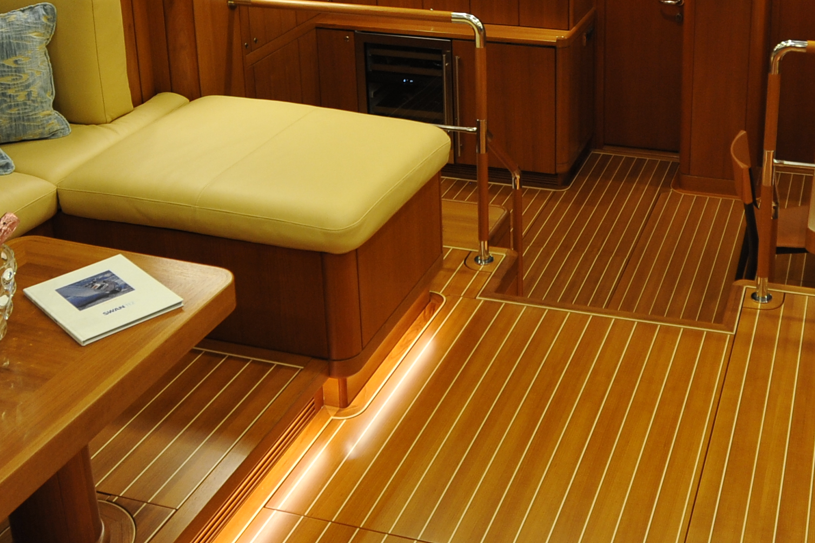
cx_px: 571
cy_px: 25
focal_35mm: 48
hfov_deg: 40.4
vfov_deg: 26.8
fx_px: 1086
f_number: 4
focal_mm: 17
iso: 1000
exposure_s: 1/60
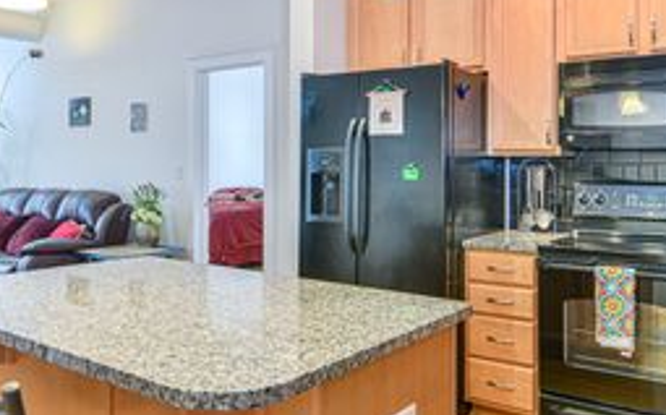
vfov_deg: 38.0
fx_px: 599
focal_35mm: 33
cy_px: 155
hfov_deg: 58.2
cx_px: 334
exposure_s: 1/4
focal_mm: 11
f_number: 5
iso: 100
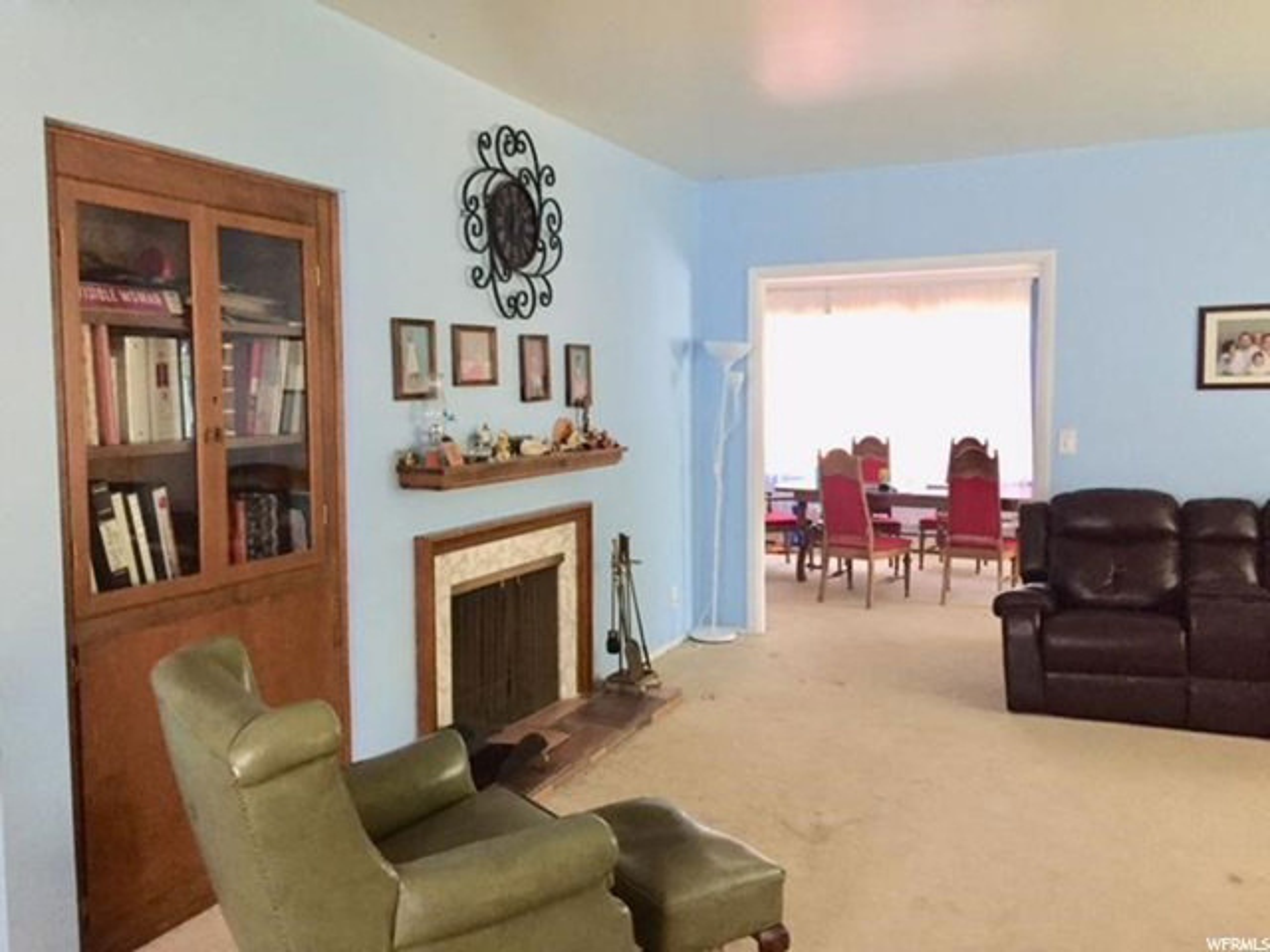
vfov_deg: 48.2
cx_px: 635
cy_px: 476
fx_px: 1064
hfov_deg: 61.7
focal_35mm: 29
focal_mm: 4.15
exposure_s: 1/30
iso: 200
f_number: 2.2
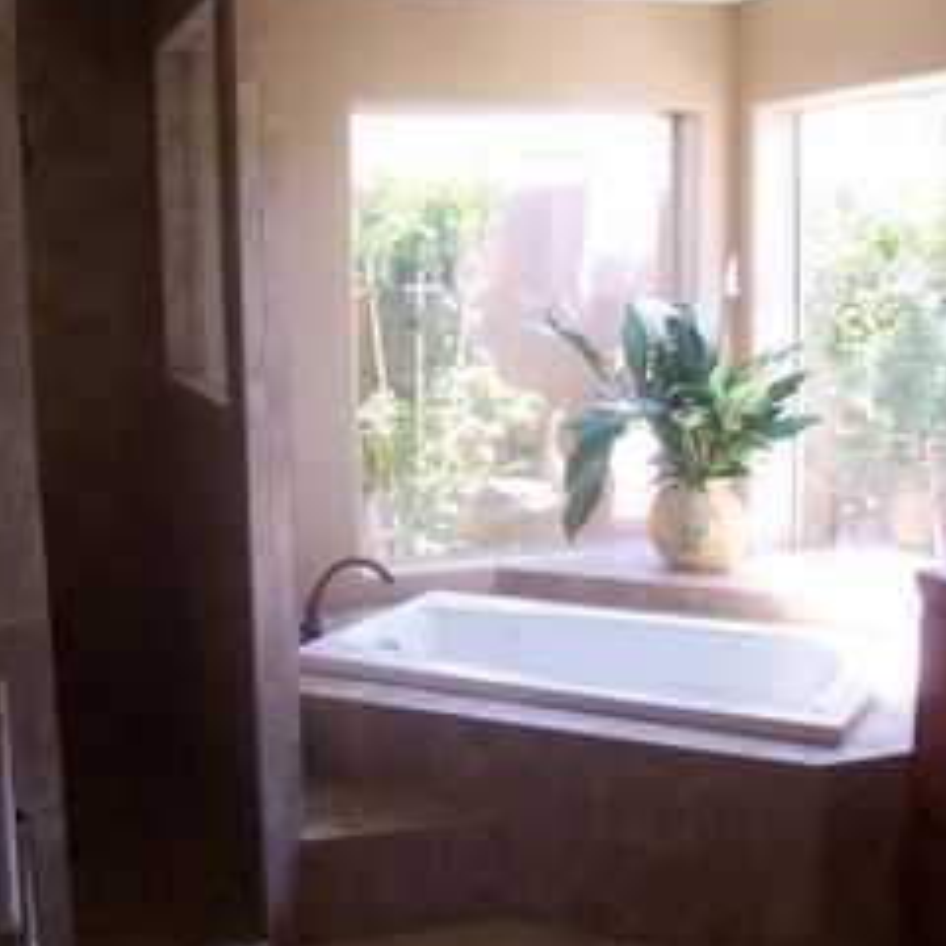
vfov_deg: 36.8
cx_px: 426
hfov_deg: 36.8
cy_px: 501
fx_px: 1422
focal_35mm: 46
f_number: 2.7
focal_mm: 5.6
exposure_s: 1/45
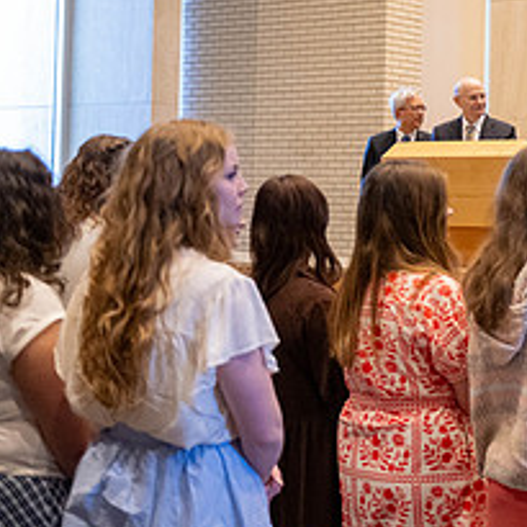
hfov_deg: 19.6
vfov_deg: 21.6
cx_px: 722
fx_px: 1378
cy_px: 179
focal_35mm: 80
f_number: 2.8
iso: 3200
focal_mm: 32
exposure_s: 1/320
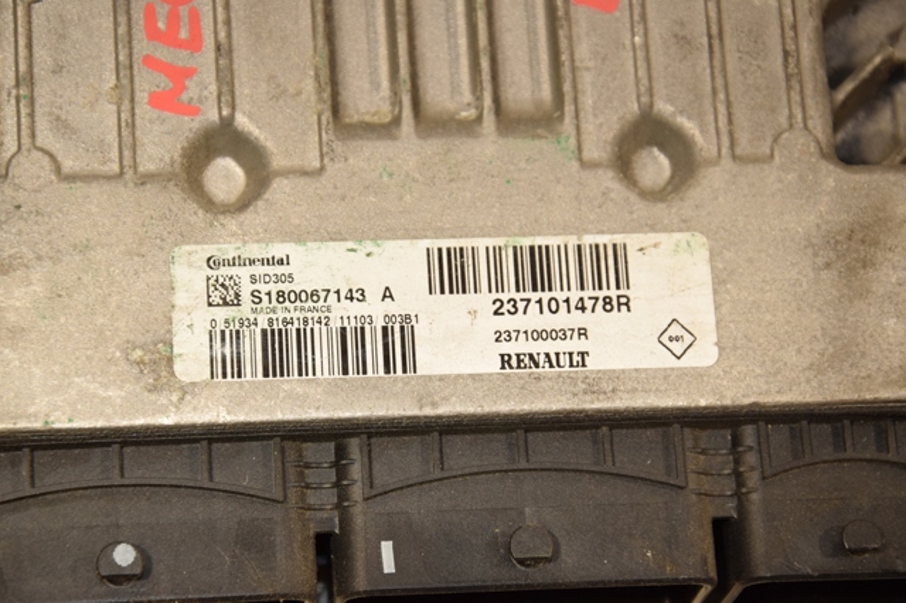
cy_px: 302
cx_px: 453
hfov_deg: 13.0
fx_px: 3962
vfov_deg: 8.7
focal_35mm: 158
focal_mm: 105
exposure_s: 1/200
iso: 800
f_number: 8
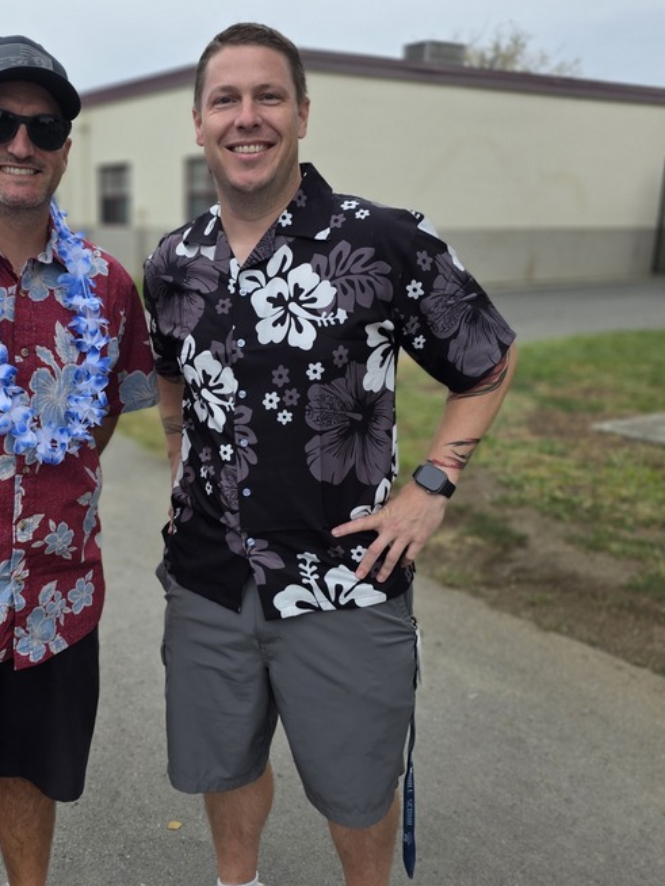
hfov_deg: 38.9
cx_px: 190
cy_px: 450
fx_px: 922
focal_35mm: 36
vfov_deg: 51.3
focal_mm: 6.3
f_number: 1.7
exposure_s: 1/359
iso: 40
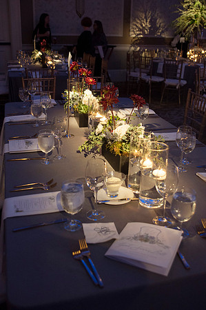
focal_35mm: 36
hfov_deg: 36.8
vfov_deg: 53.2
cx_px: 103
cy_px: 155
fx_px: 310
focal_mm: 24
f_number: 2.8
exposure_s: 1/60
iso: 1250
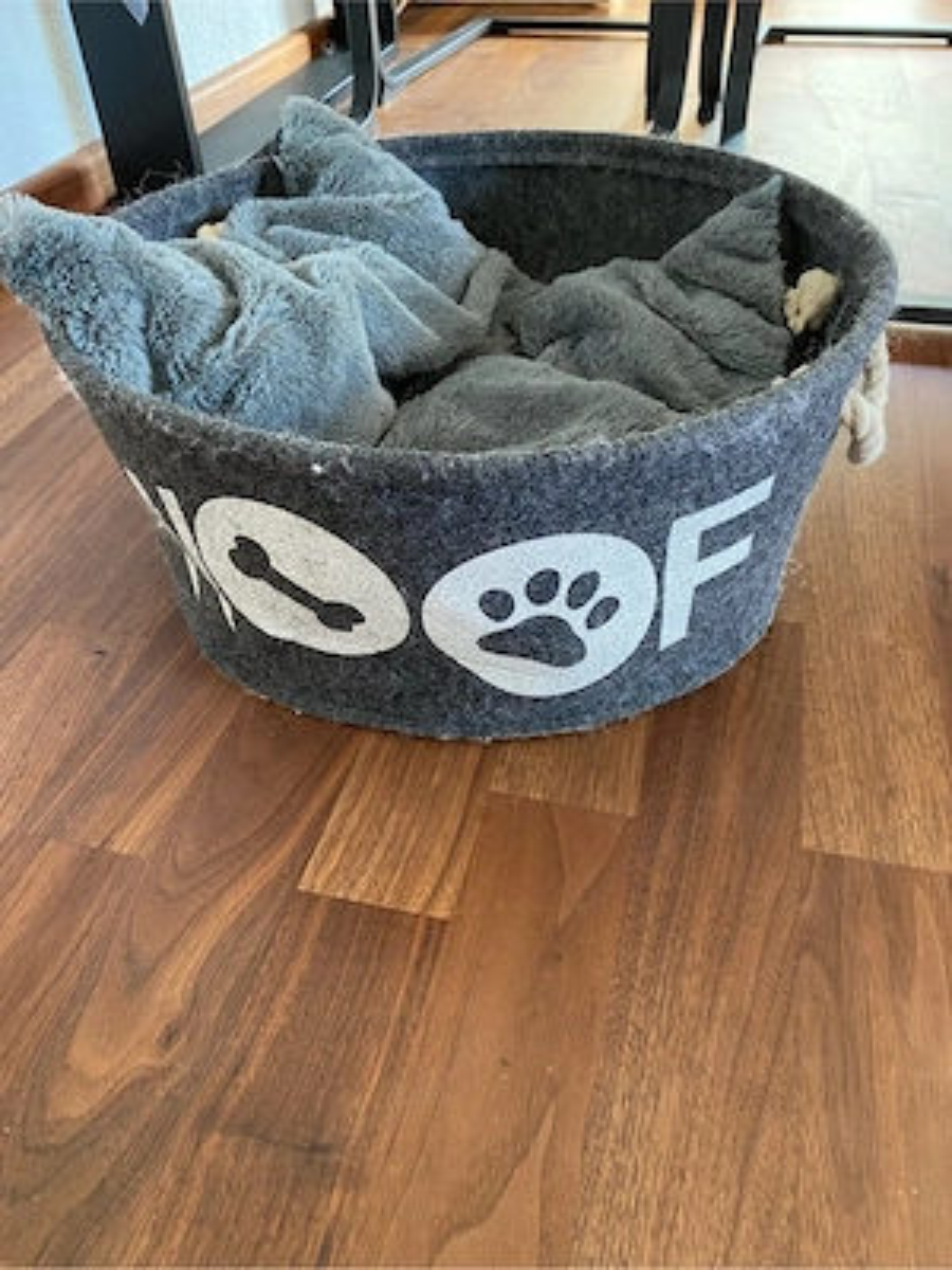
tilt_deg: -41.6
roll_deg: +3.4
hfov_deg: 53.1
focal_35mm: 26
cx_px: 476
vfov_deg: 67.3
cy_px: 635
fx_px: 953
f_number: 1.8
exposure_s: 1/60
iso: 500
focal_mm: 4.25
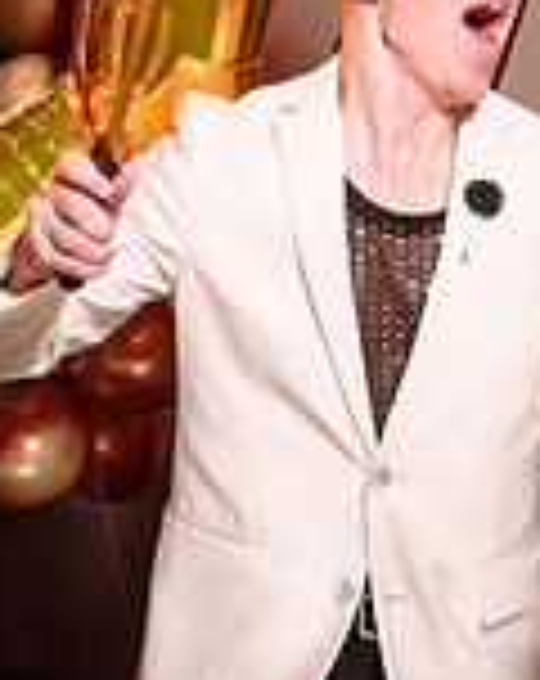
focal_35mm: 117
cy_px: 275
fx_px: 2347
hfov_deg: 13.1
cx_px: 423
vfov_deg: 16.5
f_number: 4
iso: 800
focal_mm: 31
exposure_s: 1/100
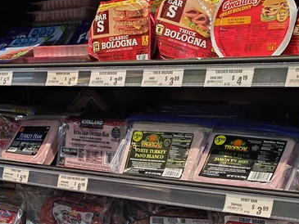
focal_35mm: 63
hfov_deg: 30.6
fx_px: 544
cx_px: 123
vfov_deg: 21.9
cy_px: 255
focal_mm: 6.3
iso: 100
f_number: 1.7
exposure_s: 1/120
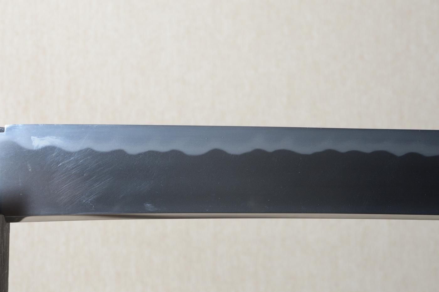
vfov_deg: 13.8
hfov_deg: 20.6
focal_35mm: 99
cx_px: 220
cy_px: 146
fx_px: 1206
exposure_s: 1/2
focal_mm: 66
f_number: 11
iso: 400
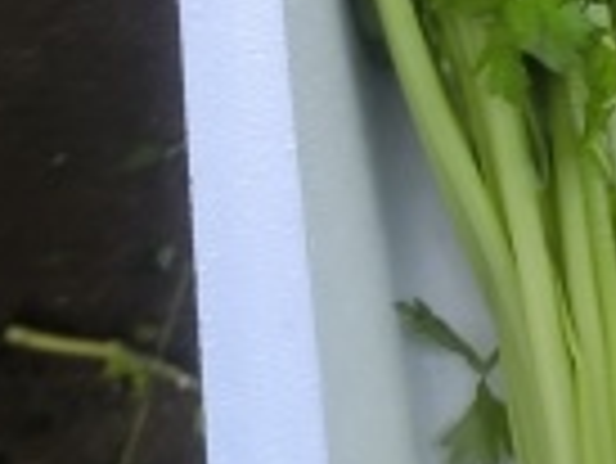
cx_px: 976
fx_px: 2387
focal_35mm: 134
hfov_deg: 13.7
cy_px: -333
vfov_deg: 10.5
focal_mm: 6.14
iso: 640
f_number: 1.65
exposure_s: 1/50
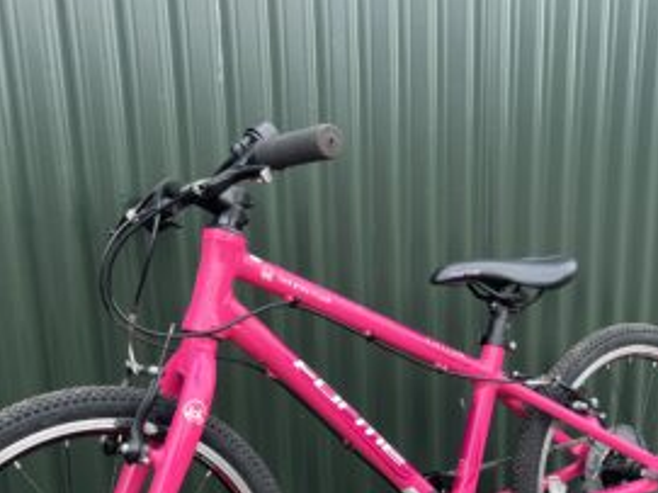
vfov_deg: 30.3
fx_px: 874
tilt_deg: -13.4
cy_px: 427
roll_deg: +2.8
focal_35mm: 46
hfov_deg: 41.2
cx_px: 347
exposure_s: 1/290
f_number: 1.6
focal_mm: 5.1
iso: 40
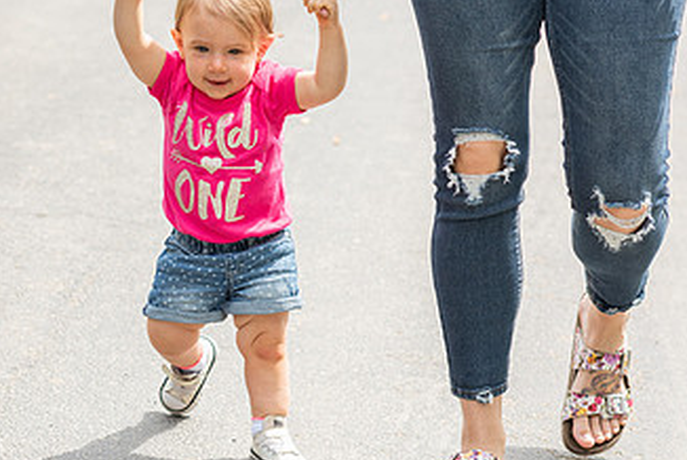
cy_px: 187
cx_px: 154
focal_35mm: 151
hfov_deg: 13.5
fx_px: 2884
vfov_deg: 9.1
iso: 200
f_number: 3.5
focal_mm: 85
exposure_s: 1/1000
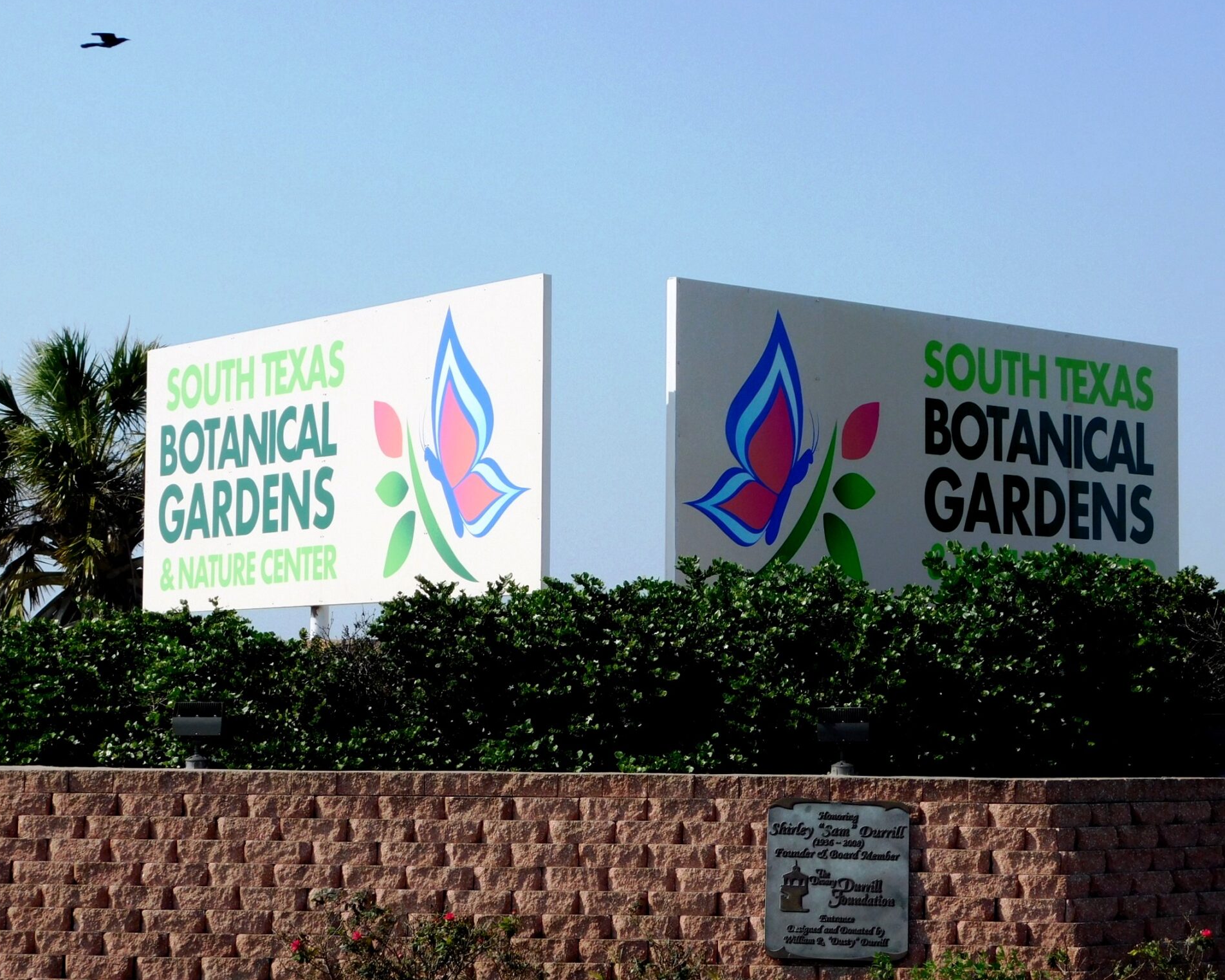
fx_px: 3045
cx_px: 618
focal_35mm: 84
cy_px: 486
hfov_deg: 22.7
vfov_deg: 18.3
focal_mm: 14.2
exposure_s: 1/1000
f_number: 4.4
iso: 125
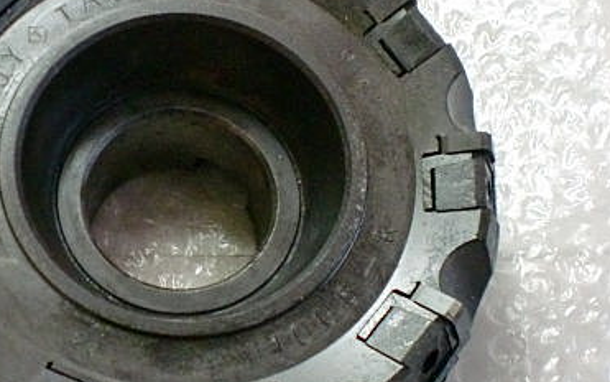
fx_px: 1064
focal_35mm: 64
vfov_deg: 20.3
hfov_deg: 31.5
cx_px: 169
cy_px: 217
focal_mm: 6.3
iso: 640
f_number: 3.1
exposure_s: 1/60
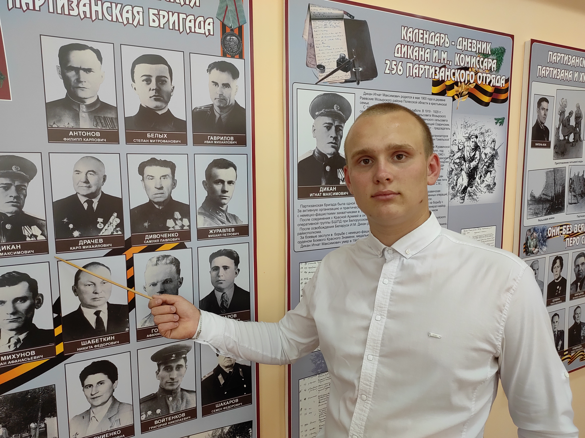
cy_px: 219
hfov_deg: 69.4
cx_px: 292
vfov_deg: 54.8
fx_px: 422
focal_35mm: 25
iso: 314
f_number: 1.79
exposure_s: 1/100
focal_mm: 4.7
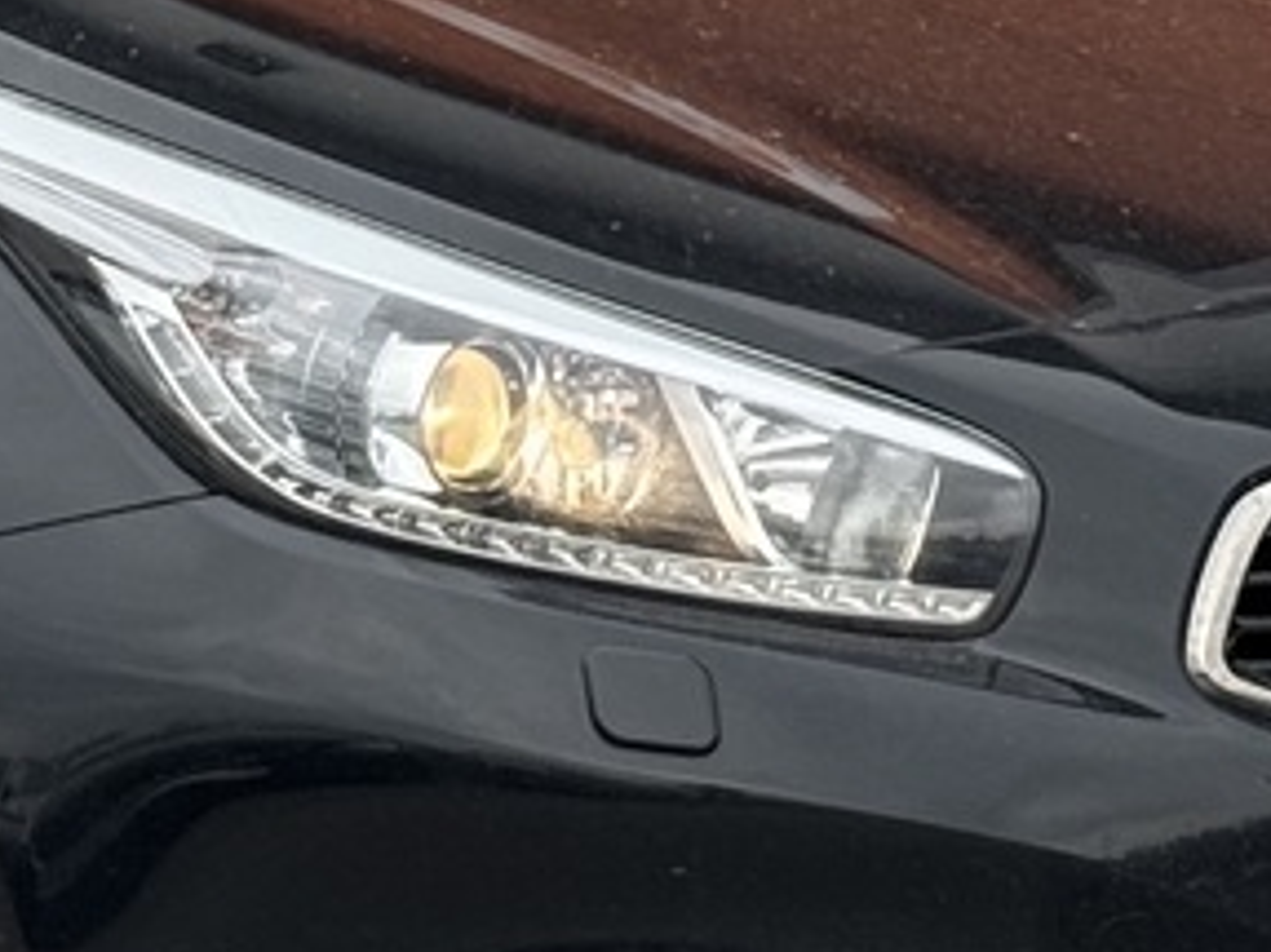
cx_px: -341
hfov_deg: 8.1
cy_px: -177
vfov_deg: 6.1
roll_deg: +0.7
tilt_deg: -3.3
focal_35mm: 241
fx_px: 8845
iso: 64
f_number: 1.78
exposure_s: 1/588
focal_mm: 6.76
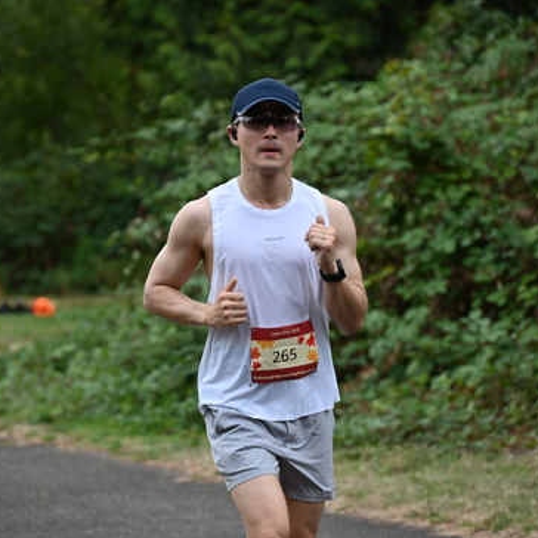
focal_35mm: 257
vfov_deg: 6.8
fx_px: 4519
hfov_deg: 6.8
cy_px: 270
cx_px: 231
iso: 400
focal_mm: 200
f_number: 6.3
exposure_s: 1/250
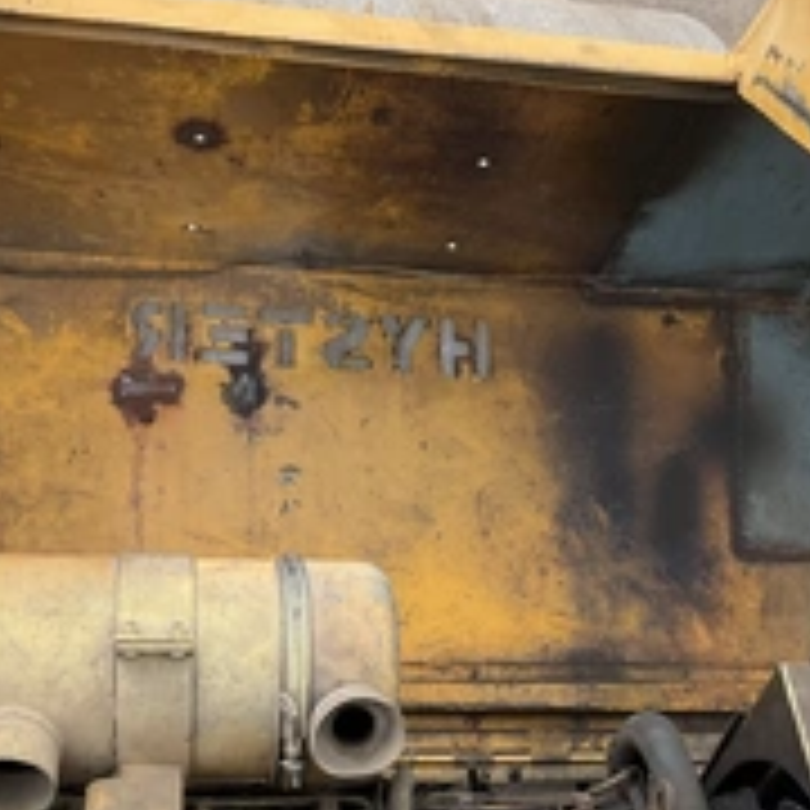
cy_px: 639
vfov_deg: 29.4
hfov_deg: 30.0
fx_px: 1509
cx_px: 454
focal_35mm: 57
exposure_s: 1/465
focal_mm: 3
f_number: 1.8
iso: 25
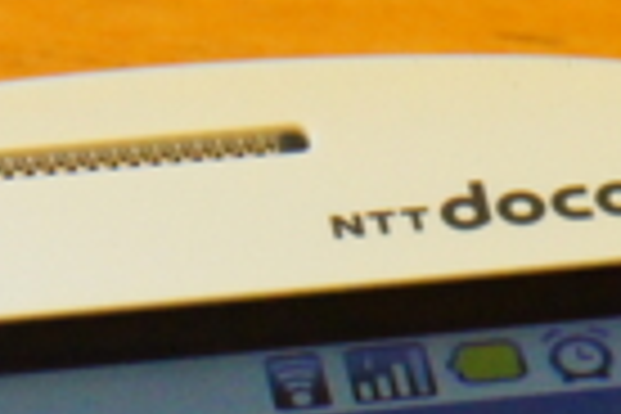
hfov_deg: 2.7
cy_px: 950
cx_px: 436
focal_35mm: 778
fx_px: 13419
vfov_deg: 1.8
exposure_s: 1/25
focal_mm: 80
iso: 1600
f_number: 10
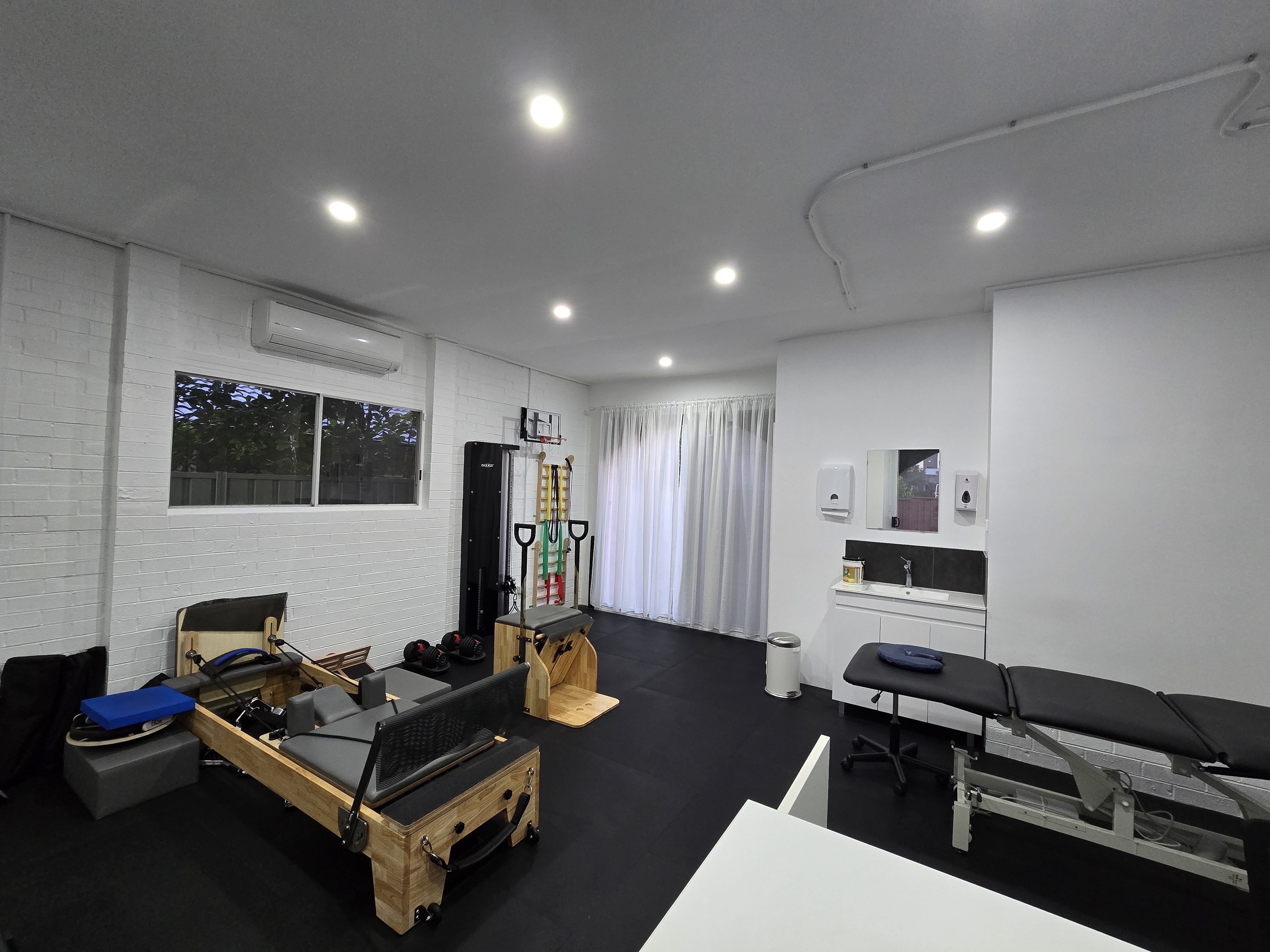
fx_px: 477
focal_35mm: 13
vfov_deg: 89.9
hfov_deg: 106.2
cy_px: 476
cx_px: 635
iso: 250
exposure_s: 1/50
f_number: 2.2
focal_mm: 2.2
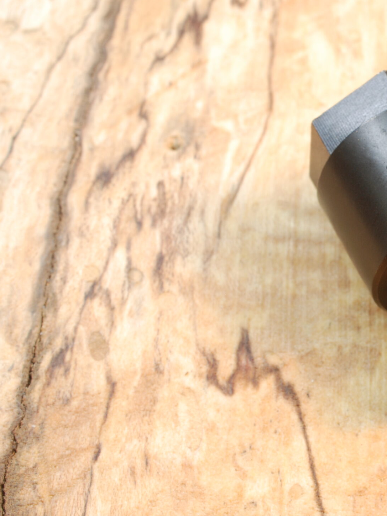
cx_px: 438
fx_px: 1521
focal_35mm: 102
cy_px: 256
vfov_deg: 19.3
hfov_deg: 14.1
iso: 200
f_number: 22
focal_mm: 40
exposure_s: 1/6
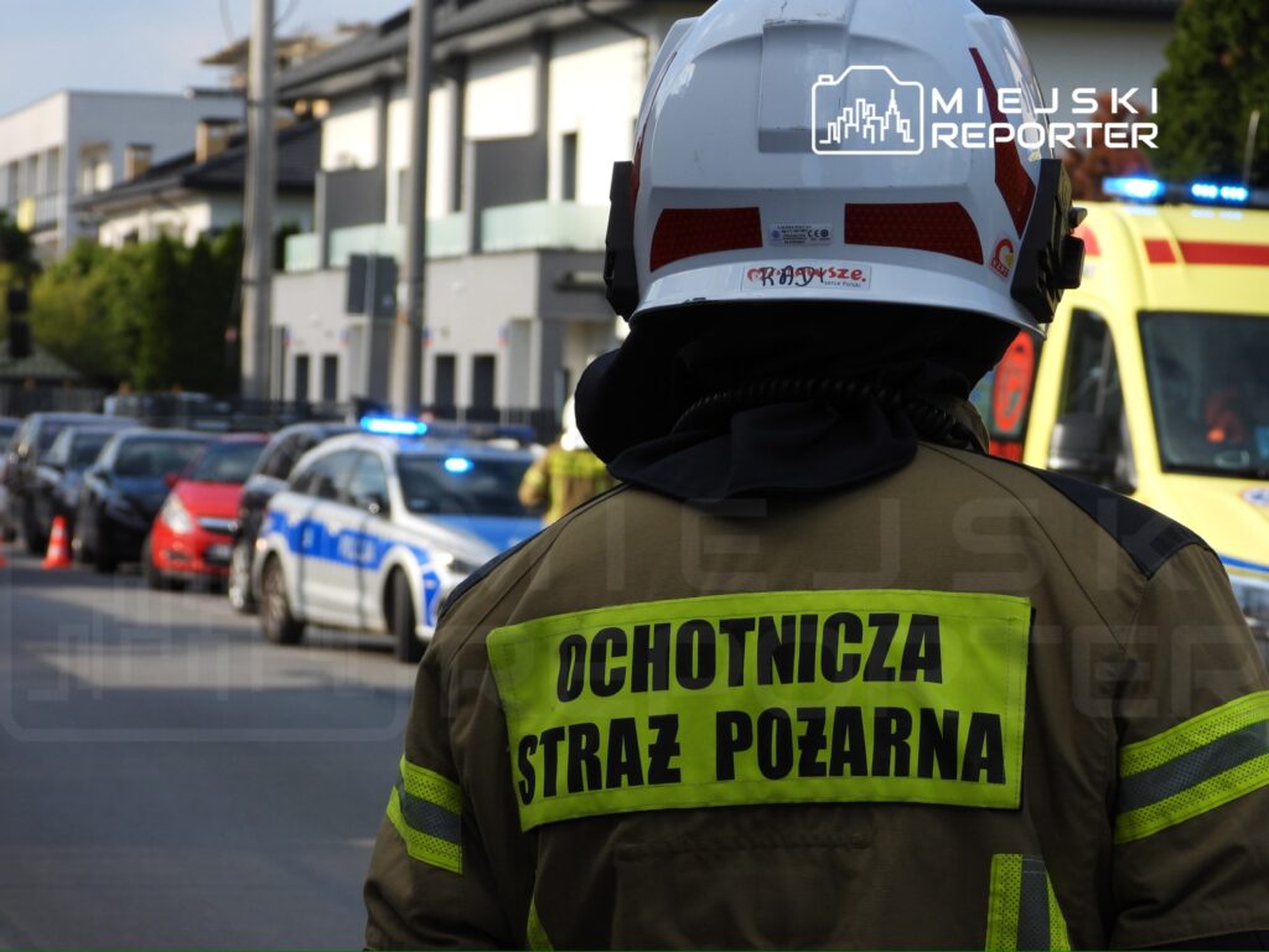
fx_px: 5682
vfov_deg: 9.6
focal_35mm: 155
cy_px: 476
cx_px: 634
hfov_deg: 12.7
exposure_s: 1/640
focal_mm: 27.9
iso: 100
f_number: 4
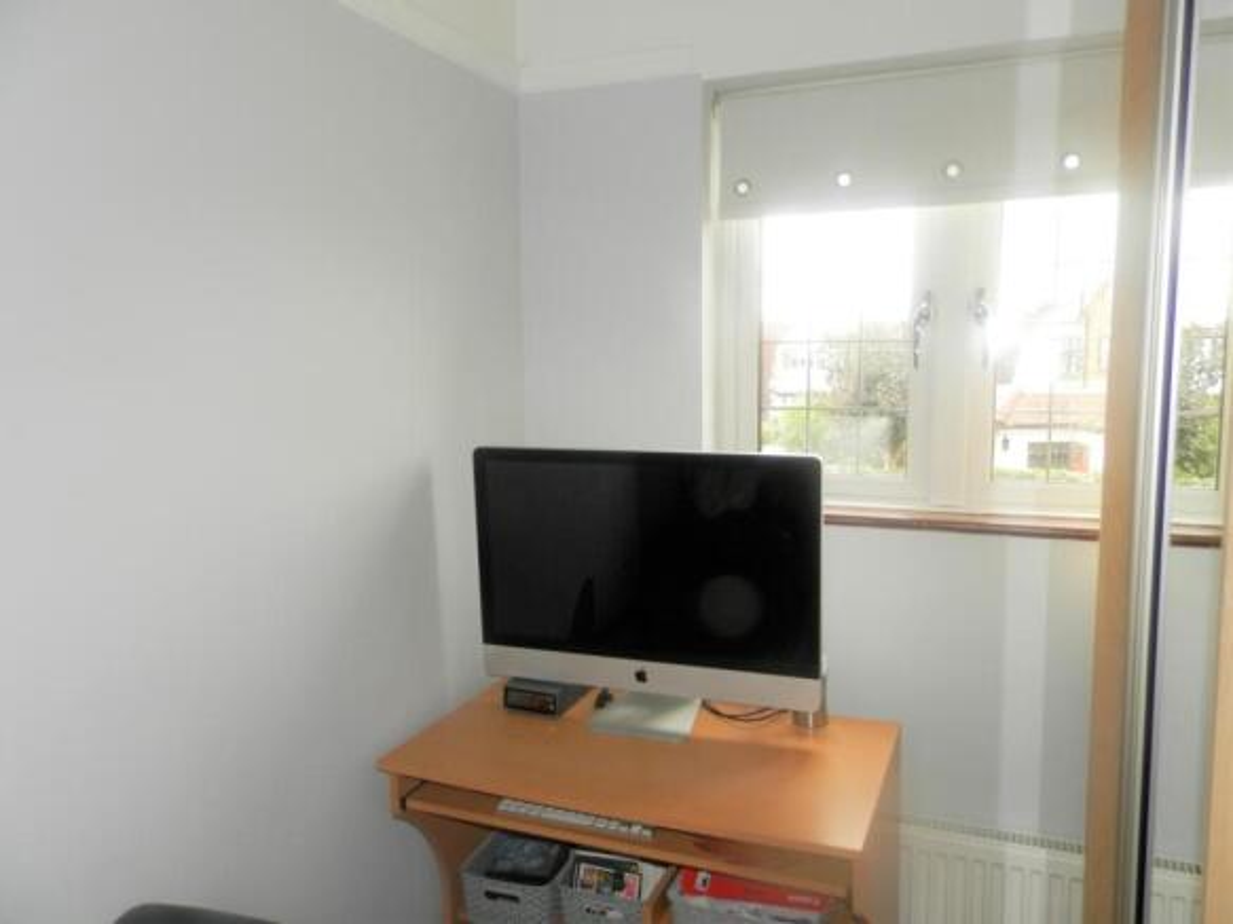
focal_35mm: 25
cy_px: 462
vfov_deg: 54.9
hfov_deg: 69.4
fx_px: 890
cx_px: 616
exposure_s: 1/30
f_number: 3.1
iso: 100
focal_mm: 4.5
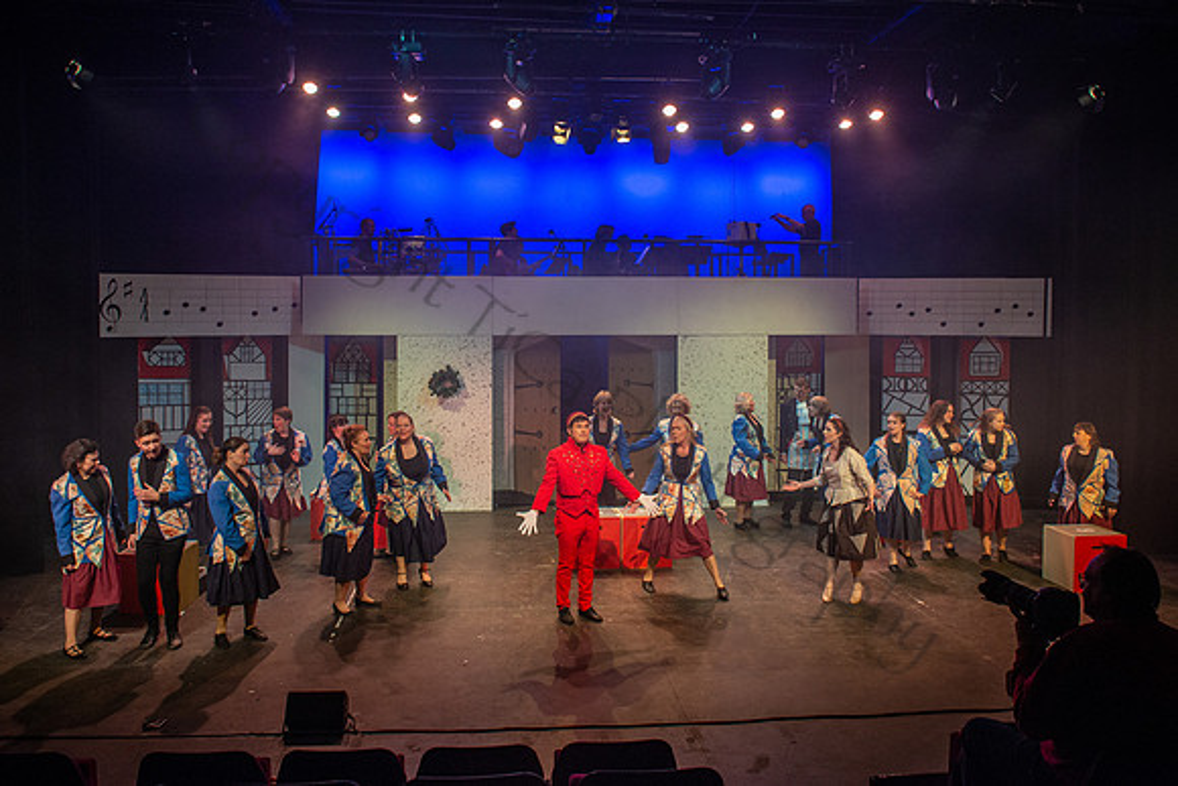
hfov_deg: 64.1
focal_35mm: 29
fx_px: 941
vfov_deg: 45.2
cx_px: 571
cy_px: 336
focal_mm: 24
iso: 1250
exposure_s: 1/60
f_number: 7.1
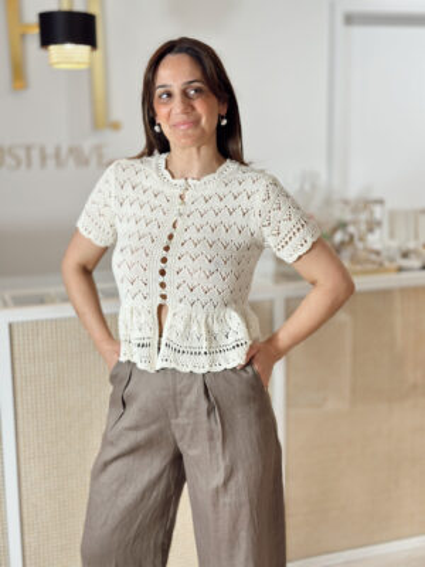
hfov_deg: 30.3
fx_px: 786
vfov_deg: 39.7
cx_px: 212
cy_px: 284
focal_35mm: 48
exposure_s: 1/111
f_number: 1.78
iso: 80
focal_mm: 6.86
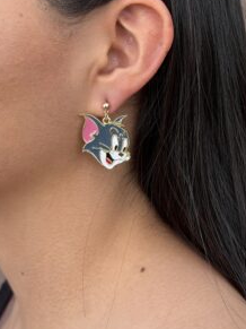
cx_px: 129
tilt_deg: -10.9
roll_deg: +0.3
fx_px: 626
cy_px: 137
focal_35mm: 66
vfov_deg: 29.3
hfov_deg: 22.2
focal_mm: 6.76
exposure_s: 1/418
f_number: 1.78
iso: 64
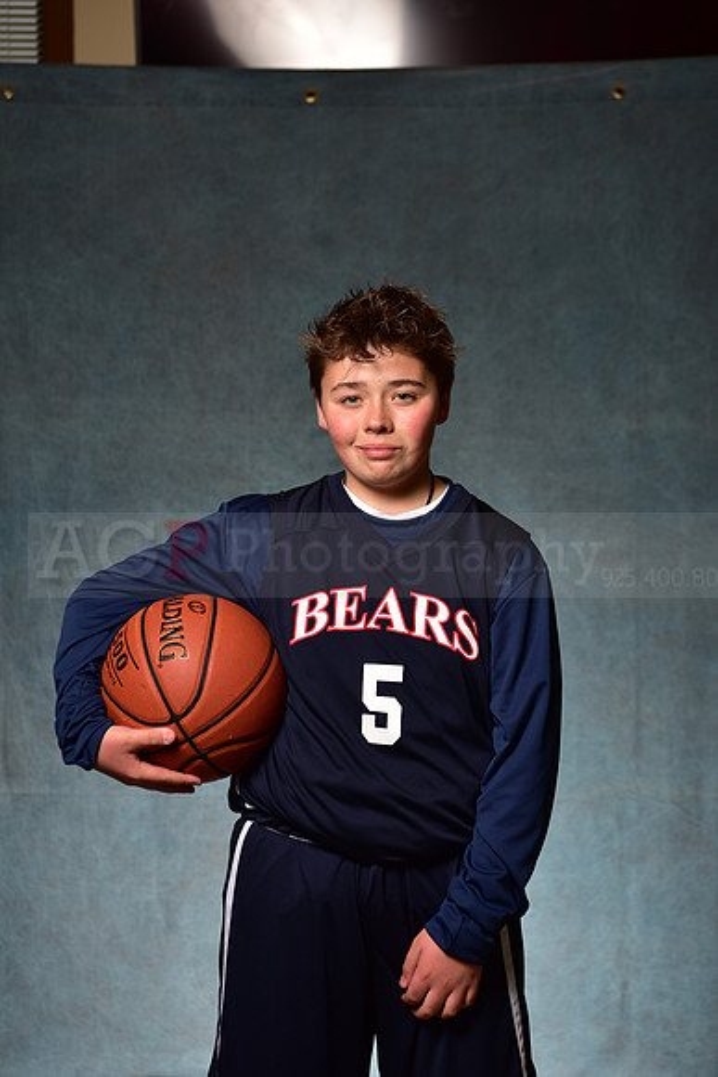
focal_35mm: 70
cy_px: 538
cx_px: 359
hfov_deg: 19.5
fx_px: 2093
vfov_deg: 28.8
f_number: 5
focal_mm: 70
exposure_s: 1/200
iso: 100
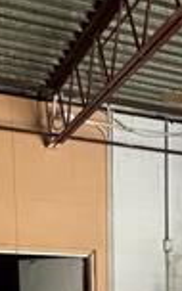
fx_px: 595
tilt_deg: -8.1
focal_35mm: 75
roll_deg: -1.4
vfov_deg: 23.3
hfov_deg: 17.0
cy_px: 408
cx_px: 184
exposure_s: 1/77
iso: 320
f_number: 2.2
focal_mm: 2.22
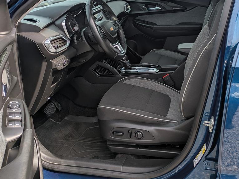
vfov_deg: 34.0
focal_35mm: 42
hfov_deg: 44.6
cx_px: 140
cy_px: 57
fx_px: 290
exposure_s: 1/826
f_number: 1.89
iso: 43
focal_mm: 5.43
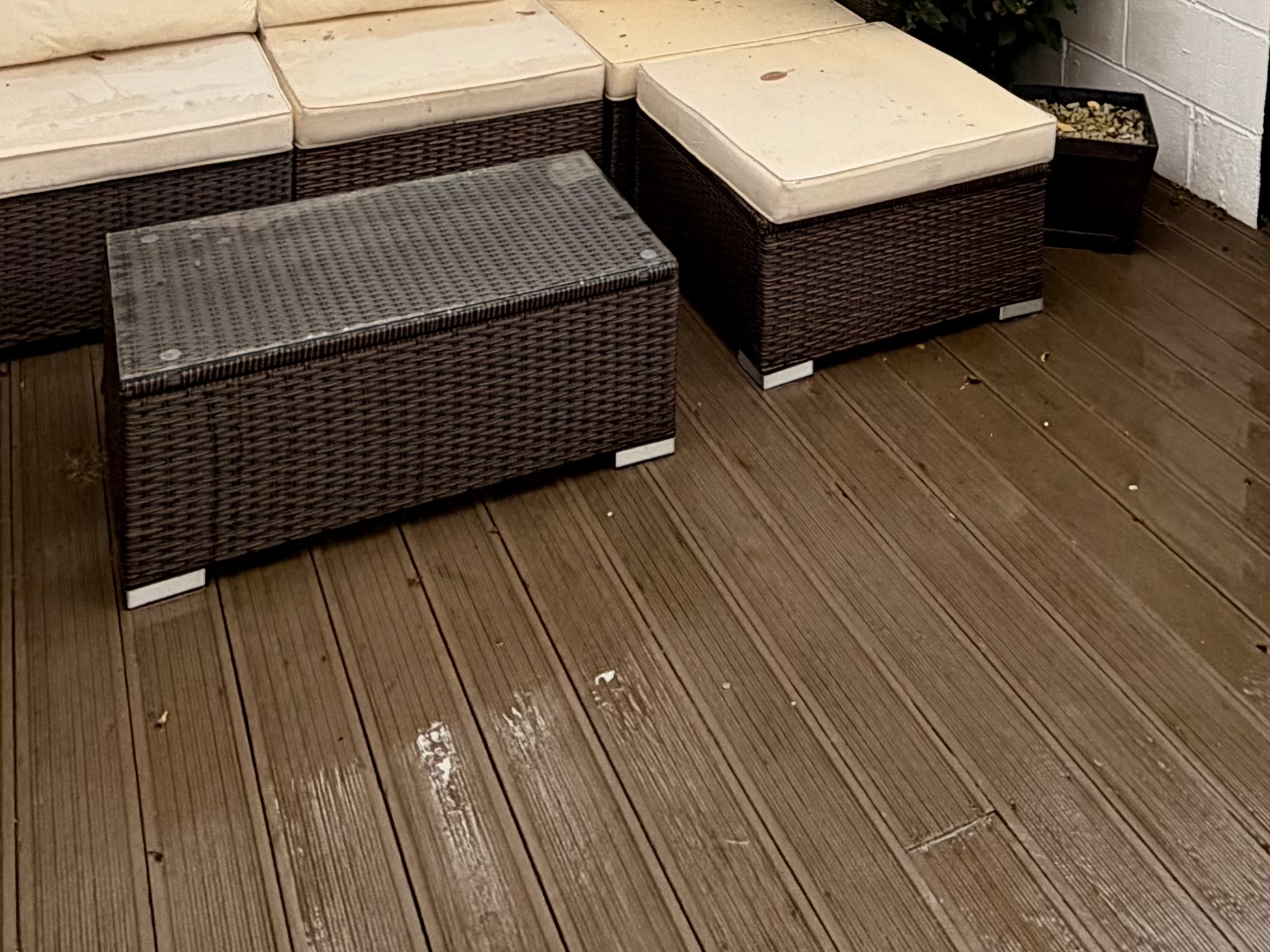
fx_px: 1504
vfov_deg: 27.6
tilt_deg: -3.4
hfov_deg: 45.3
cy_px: -365
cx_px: 811
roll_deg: -1.3
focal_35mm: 41
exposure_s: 1/241
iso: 40
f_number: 2.2
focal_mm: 2.22
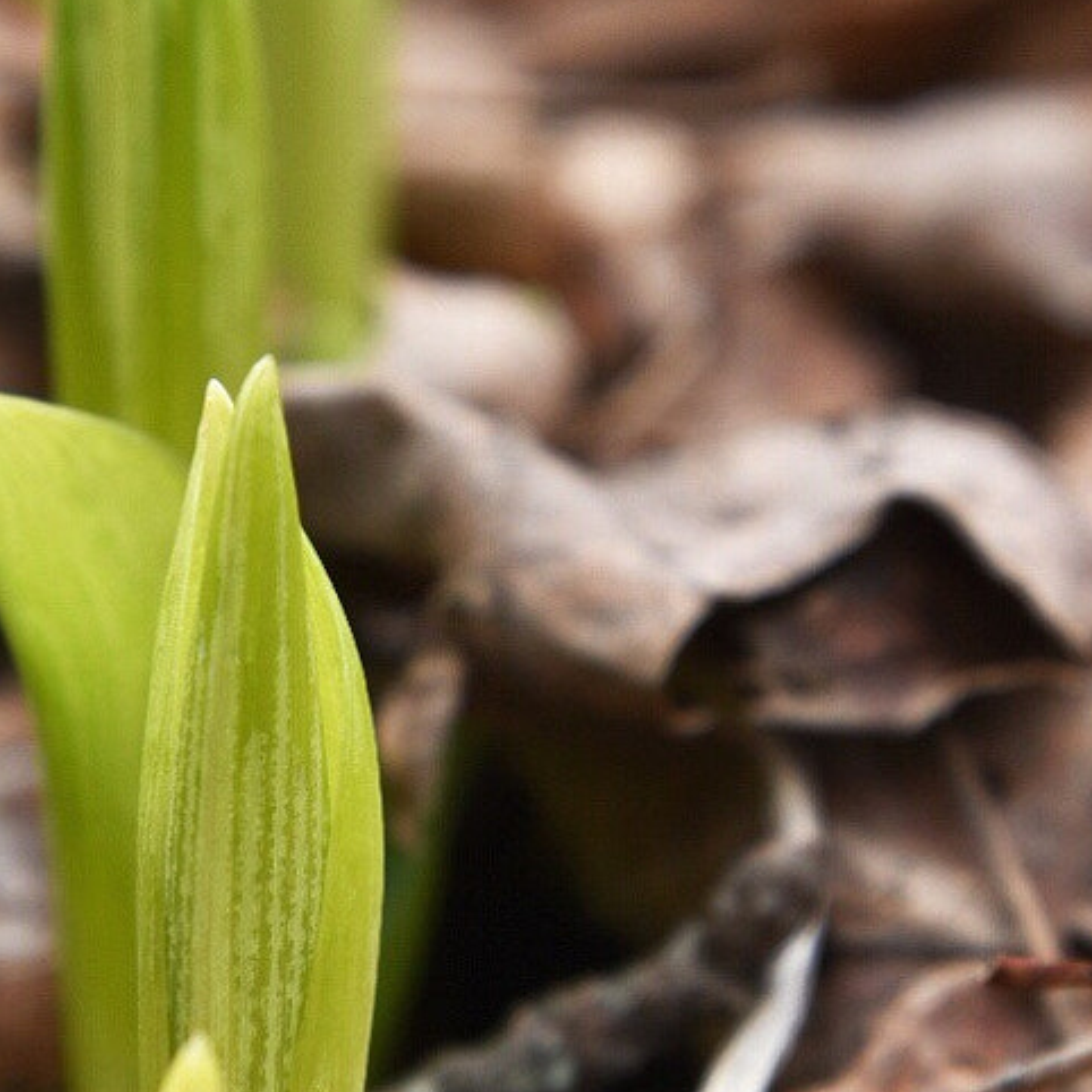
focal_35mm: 656
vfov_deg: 2.7
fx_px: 23428
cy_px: 421
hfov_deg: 2.7
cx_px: 223
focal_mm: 155
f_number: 7.1
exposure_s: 1/160
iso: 100
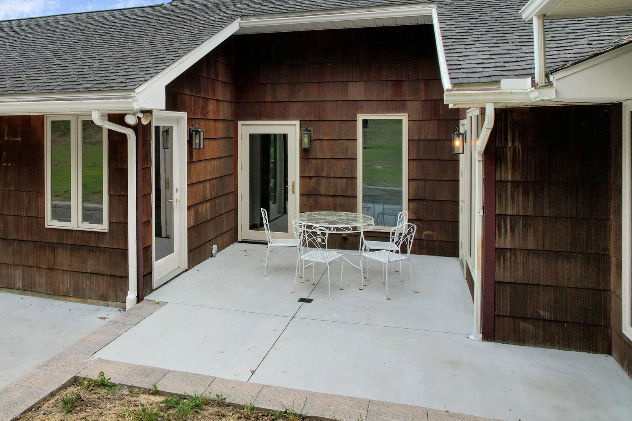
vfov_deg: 44.7
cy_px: 168
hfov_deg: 62.3
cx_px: 218
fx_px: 509
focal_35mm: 29
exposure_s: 1/80
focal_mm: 8.38
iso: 100
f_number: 2.8
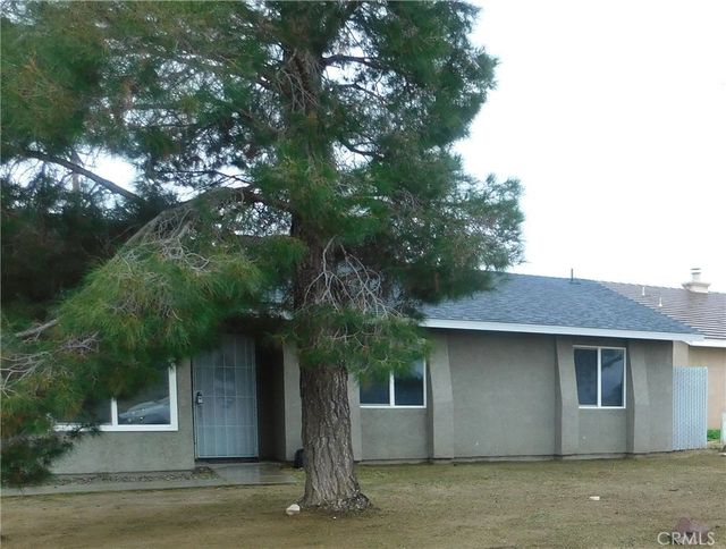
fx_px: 484
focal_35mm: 23
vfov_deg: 59.1
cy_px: 274
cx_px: 363
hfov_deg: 73.8
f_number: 3
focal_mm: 4
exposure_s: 1/160
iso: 125
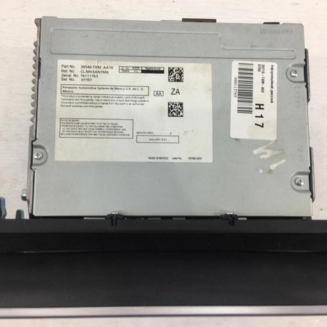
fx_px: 374
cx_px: 160
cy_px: 167
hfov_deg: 47.2
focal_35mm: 35
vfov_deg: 47.2
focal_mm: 4.15
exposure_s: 1/50
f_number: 2.2
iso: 25
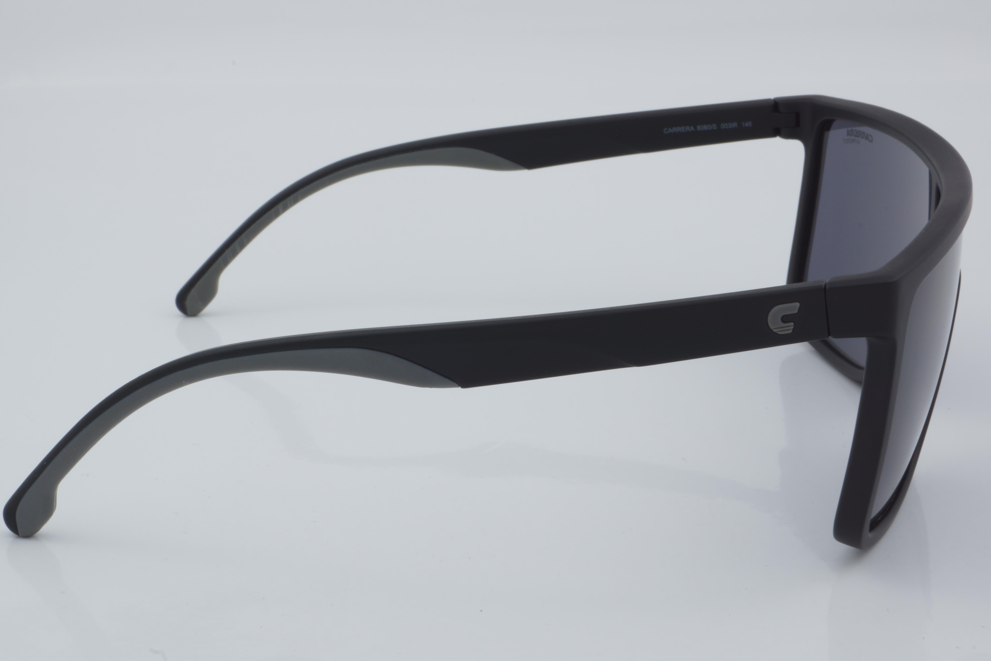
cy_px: 324
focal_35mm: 70
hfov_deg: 29.0
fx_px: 1913
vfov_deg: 19.6
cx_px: 481
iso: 100
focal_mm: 45
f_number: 32
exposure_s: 1/4
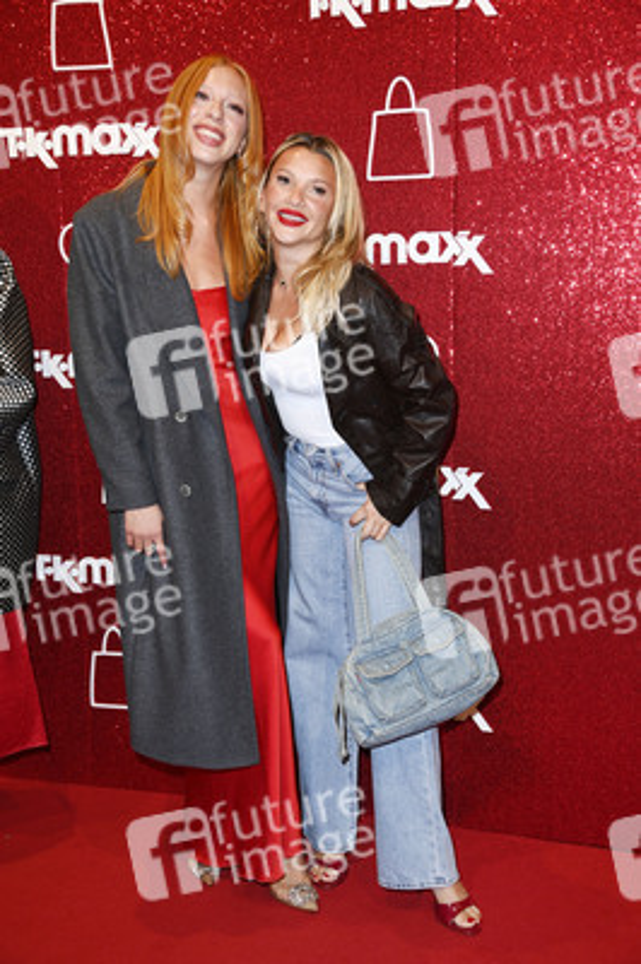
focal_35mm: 50
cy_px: 482
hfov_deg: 26.9
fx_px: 1338
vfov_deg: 39.6
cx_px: 320
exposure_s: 1/250
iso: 640
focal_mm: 50
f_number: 5.6
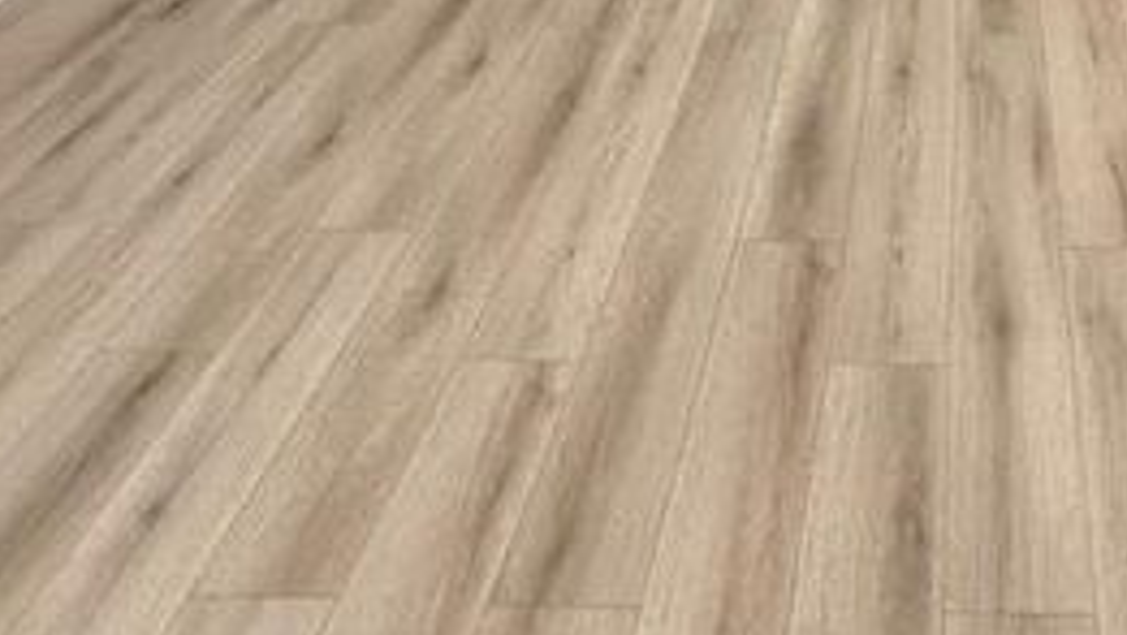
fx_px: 1166
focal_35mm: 39
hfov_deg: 47.6
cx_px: 963
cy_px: -572
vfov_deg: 19.9
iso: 250
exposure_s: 1/120
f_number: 2.2
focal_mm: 2.22
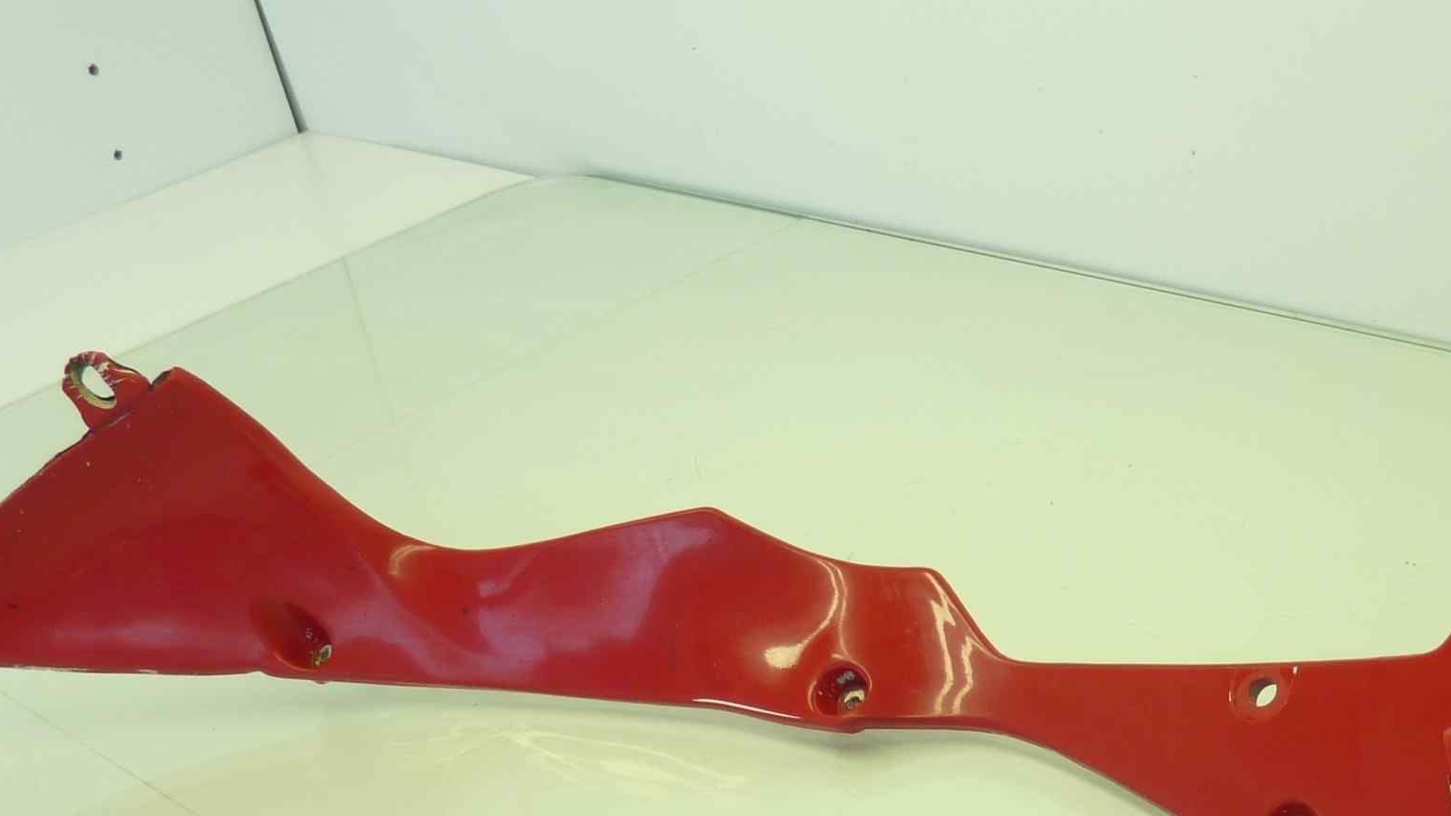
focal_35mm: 49
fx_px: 1885
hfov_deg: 41.4
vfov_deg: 23.2
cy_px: 846
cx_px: 1001
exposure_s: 1/40
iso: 80
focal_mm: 4.1
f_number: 3.3
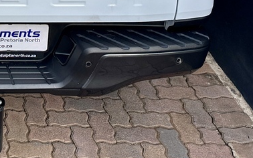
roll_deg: -2.9
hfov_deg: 27.5
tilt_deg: -20.7
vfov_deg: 17.2
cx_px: -18
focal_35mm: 69
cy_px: -74
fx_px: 476
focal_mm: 6.86
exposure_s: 1/275
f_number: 1.78
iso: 80
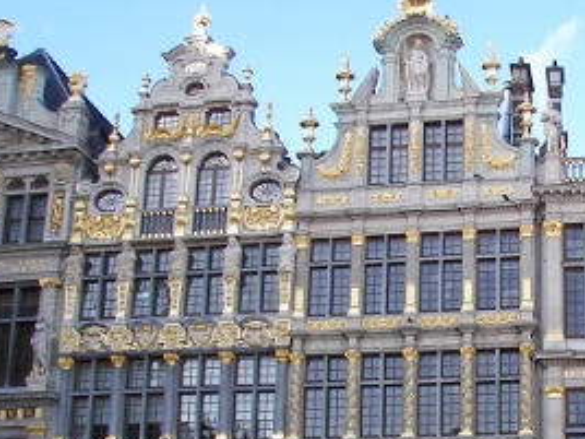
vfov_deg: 19.8
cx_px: 533
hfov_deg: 25.5
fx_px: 1251
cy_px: 327
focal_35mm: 74
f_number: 2.8
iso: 50
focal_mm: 6
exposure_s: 1/250
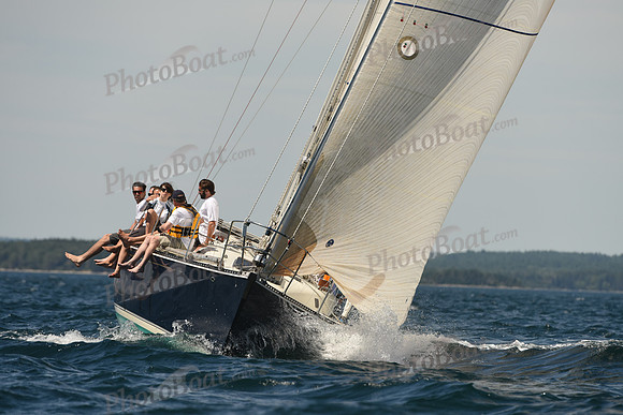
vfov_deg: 3.4
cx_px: 312
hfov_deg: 5.2
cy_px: 208
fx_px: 6924
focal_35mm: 400
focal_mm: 400
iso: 250
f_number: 6.3
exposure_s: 1/1000
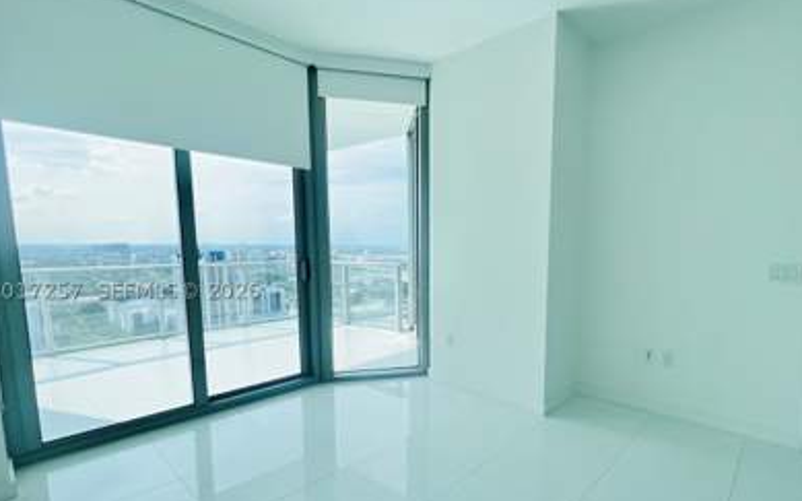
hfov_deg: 93.9
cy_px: 291
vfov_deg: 67.6
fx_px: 372
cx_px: 449
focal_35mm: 17
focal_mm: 1.57
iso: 32
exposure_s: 1/315
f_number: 1.8
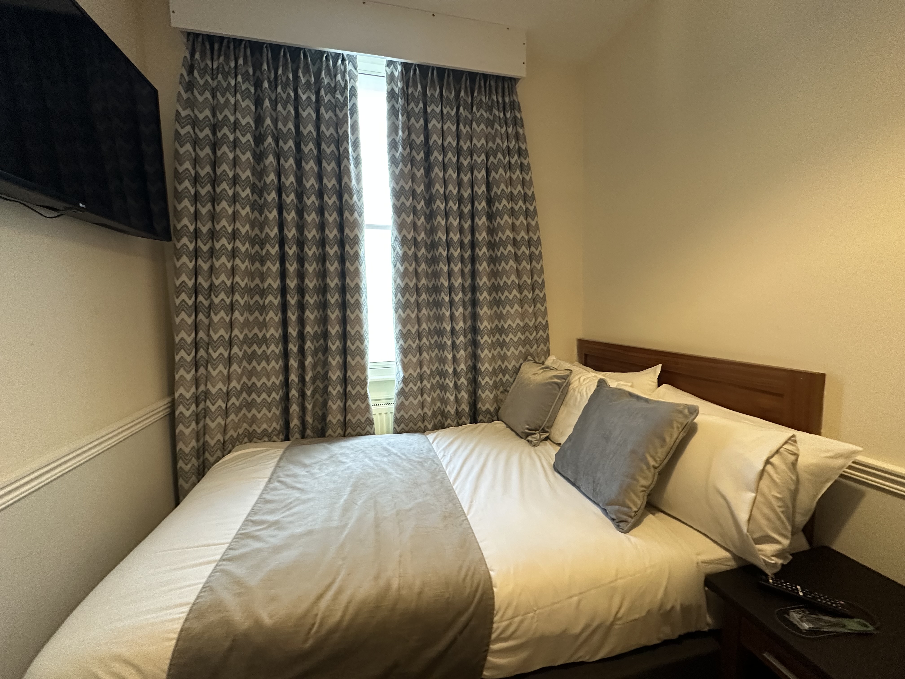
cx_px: 452
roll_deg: +2.0
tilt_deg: -5.3
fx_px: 366
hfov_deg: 102.1
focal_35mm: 14
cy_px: 340
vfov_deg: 85.7
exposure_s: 1/60
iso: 640
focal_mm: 2.22
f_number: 2.2
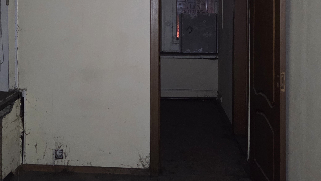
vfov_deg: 23.7
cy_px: 12
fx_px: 417
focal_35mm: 49
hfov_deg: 41.9
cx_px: 127
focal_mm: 5.4
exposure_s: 1/33.3
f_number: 1.8
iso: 1600
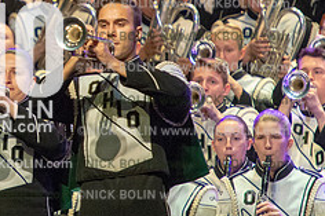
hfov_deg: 2.6
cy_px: 67
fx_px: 7100
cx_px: -34
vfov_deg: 1.7
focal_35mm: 787
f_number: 5.6
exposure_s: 1/400
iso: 8000
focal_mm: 320
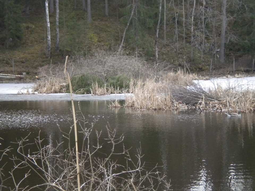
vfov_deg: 14.1
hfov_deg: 18.7
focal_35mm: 105
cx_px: 128
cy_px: 96
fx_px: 773
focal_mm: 18.9
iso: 400
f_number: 5.9
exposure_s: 1/409
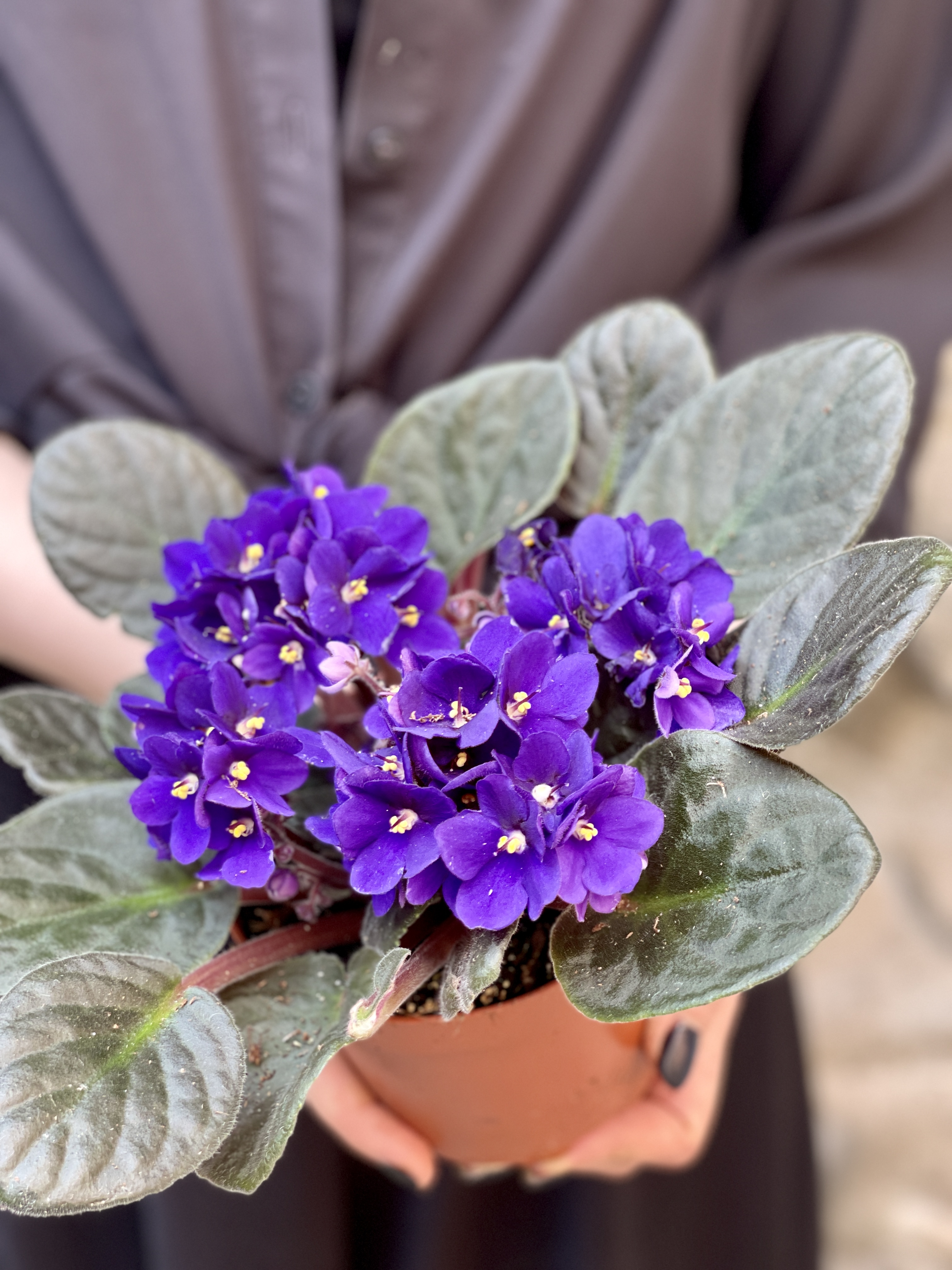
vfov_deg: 30.3
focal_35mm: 64
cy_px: 635
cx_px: 476
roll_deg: -2.2
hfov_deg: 22.9
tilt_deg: -27.5
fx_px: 2347
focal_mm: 7.5
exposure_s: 1/121
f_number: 2.2
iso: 80
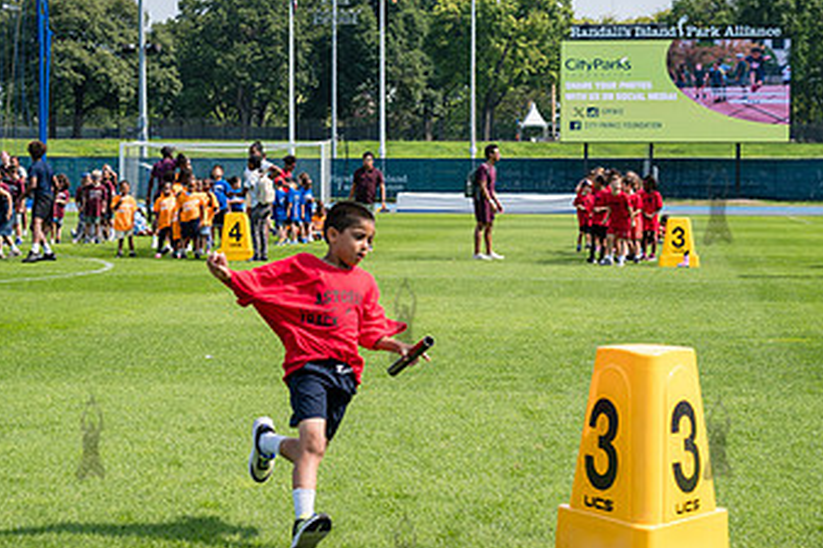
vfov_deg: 14.4
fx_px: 2171
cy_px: 319
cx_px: 402
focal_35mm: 95
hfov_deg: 21.5
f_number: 5
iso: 100
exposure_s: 1/500
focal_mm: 53
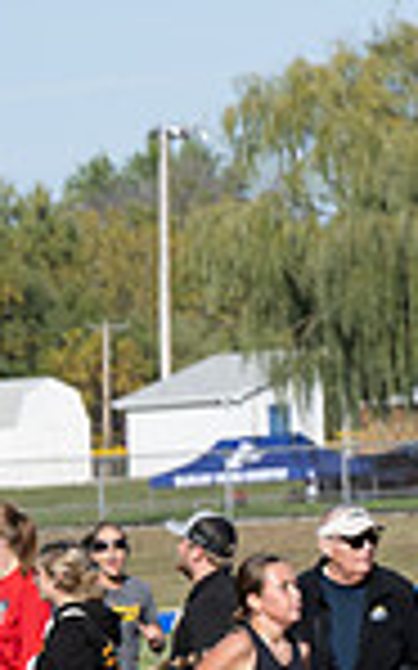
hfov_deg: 2.6
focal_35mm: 497
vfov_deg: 4.2
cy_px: 690
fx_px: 9068
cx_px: 1223
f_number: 7.1
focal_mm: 125
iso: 320
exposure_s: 1/1000
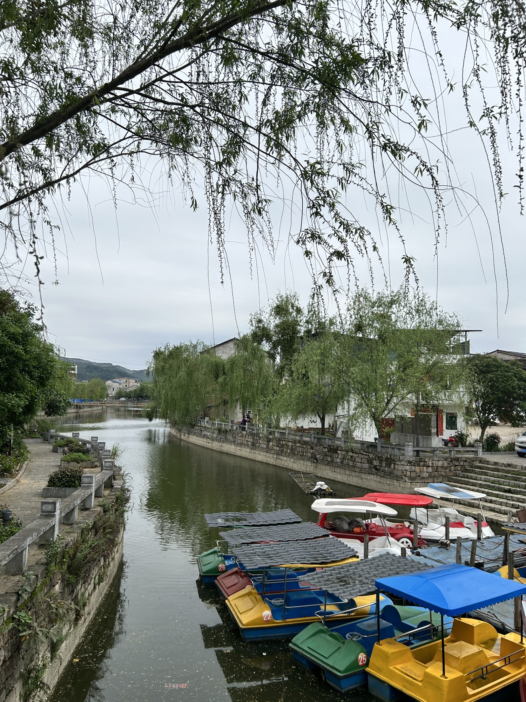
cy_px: 351
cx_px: 263
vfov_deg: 67.3
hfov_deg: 53.1
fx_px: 527
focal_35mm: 26
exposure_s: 1/2252
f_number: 1.5
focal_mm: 5.7
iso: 50
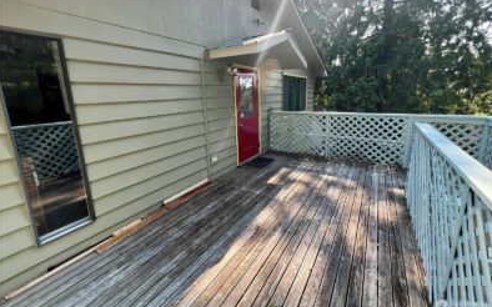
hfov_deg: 105.3
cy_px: 134
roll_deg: +1.4
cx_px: 247
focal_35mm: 14
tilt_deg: -11.8
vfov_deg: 78.2
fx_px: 188
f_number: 1.8
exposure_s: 1/226
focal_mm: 1.57
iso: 32
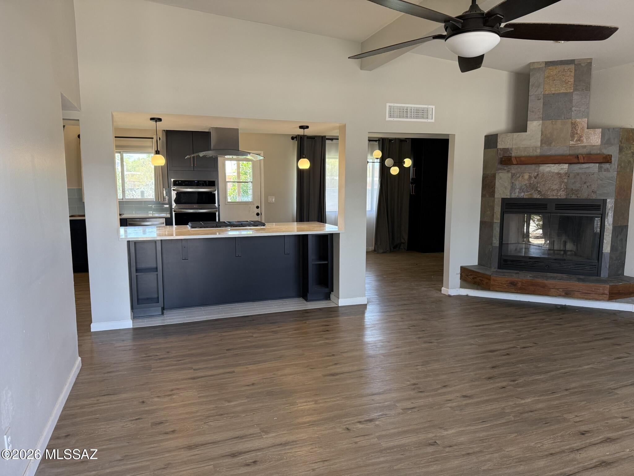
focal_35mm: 24
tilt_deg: -6.7
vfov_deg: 56.8
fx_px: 440
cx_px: 317
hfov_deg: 71.6
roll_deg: +0.2
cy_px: 238
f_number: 1.78
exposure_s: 1/129
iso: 200
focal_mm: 6.76
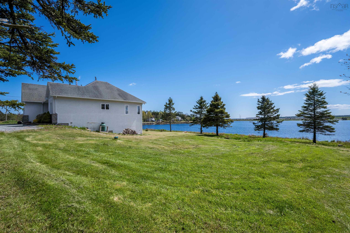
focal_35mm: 16
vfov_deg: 73.7
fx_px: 156
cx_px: 175
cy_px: 116
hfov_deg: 96.7
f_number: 9
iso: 500
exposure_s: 1/2000
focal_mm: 16
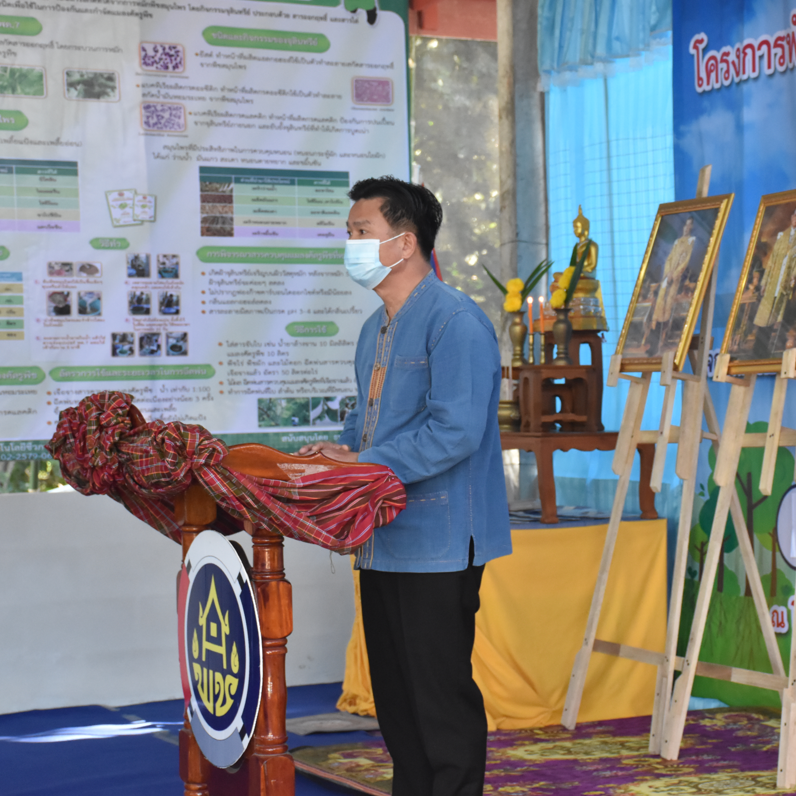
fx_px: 2393
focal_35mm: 92
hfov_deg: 18.8
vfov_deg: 18.9
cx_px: 570
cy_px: 398
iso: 2500
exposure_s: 1/160
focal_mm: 48
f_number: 5.6
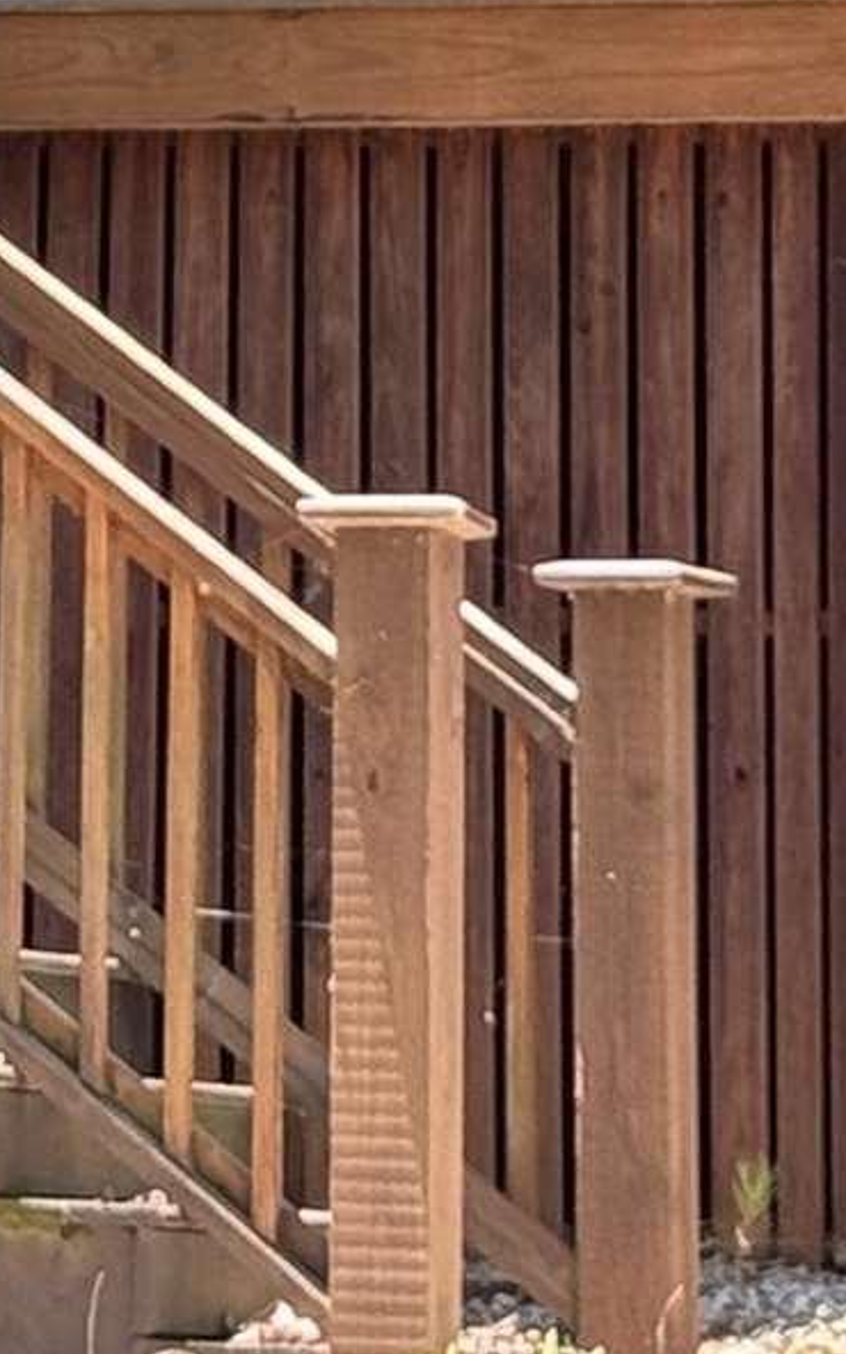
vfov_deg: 7.7
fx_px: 9739
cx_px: -430
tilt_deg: +13.2
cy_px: -1116
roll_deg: -2.2
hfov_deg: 4.9
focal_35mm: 264
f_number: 1.78
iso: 64
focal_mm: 6.76
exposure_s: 1/241
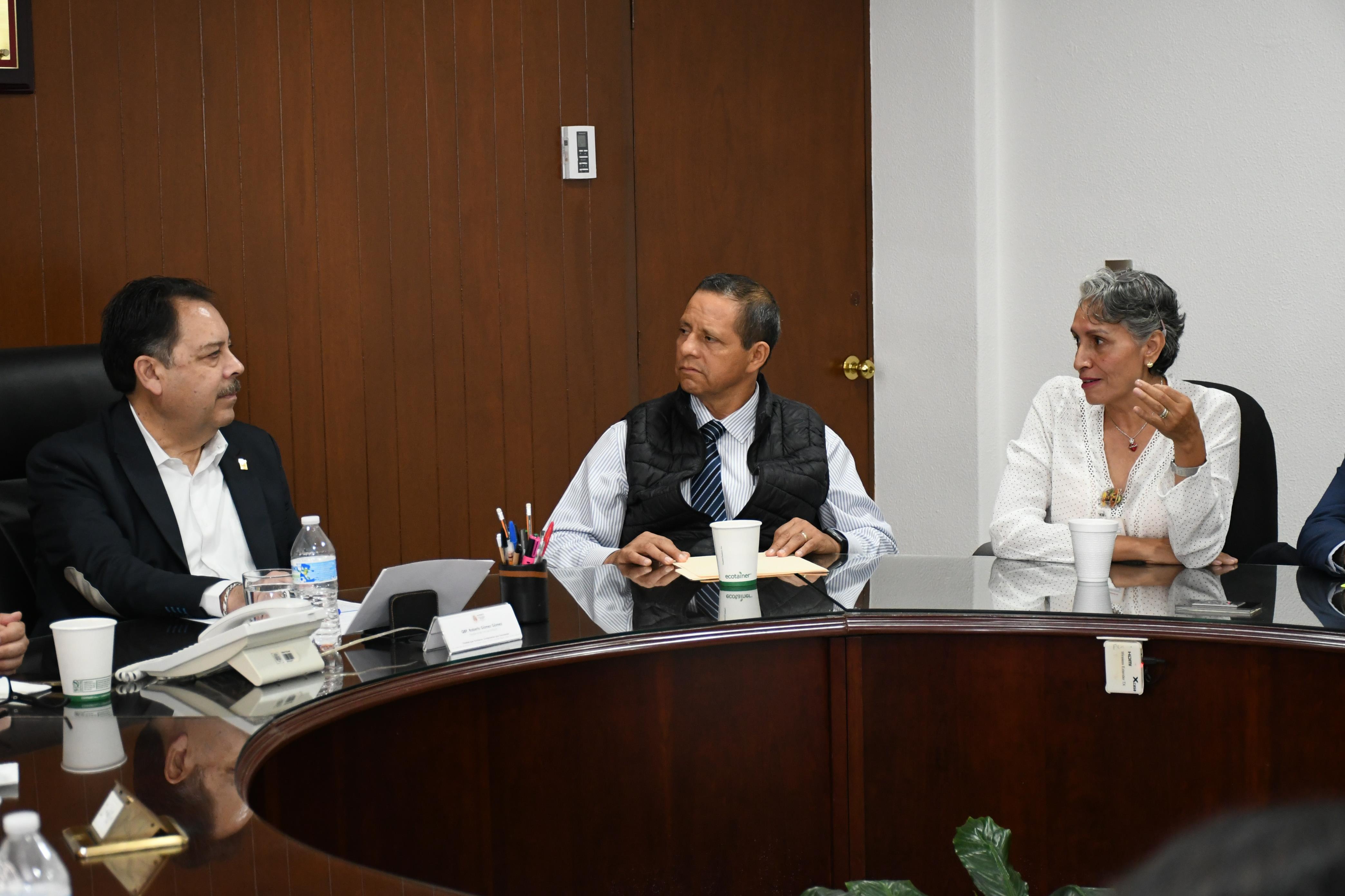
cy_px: 448
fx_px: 2690
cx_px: 672
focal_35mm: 72
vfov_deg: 18.9
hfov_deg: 28.1
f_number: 4.5
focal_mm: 48
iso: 2500
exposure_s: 1/100
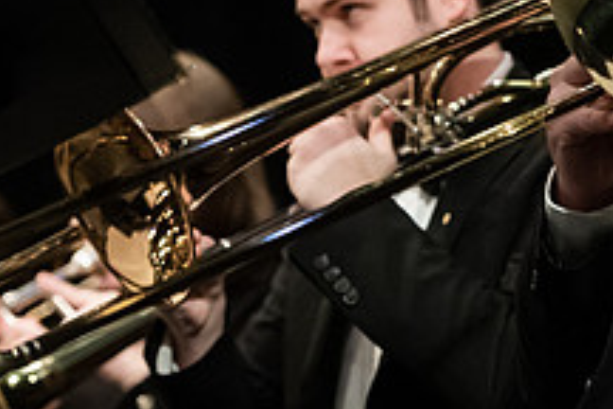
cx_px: 559
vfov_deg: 4.4
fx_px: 5295
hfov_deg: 6.6
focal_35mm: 311
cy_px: 72
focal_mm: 116
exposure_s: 1/250
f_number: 3.2
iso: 5000
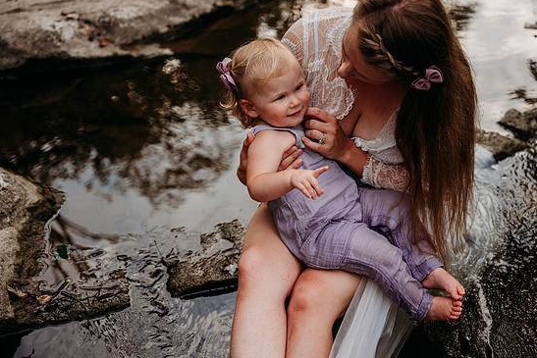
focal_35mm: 52
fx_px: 776
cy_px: 187
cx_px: 282
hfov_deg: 38.2
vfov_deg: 26.0
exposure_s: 1/1600
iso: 500
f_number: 3.2
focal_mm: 49
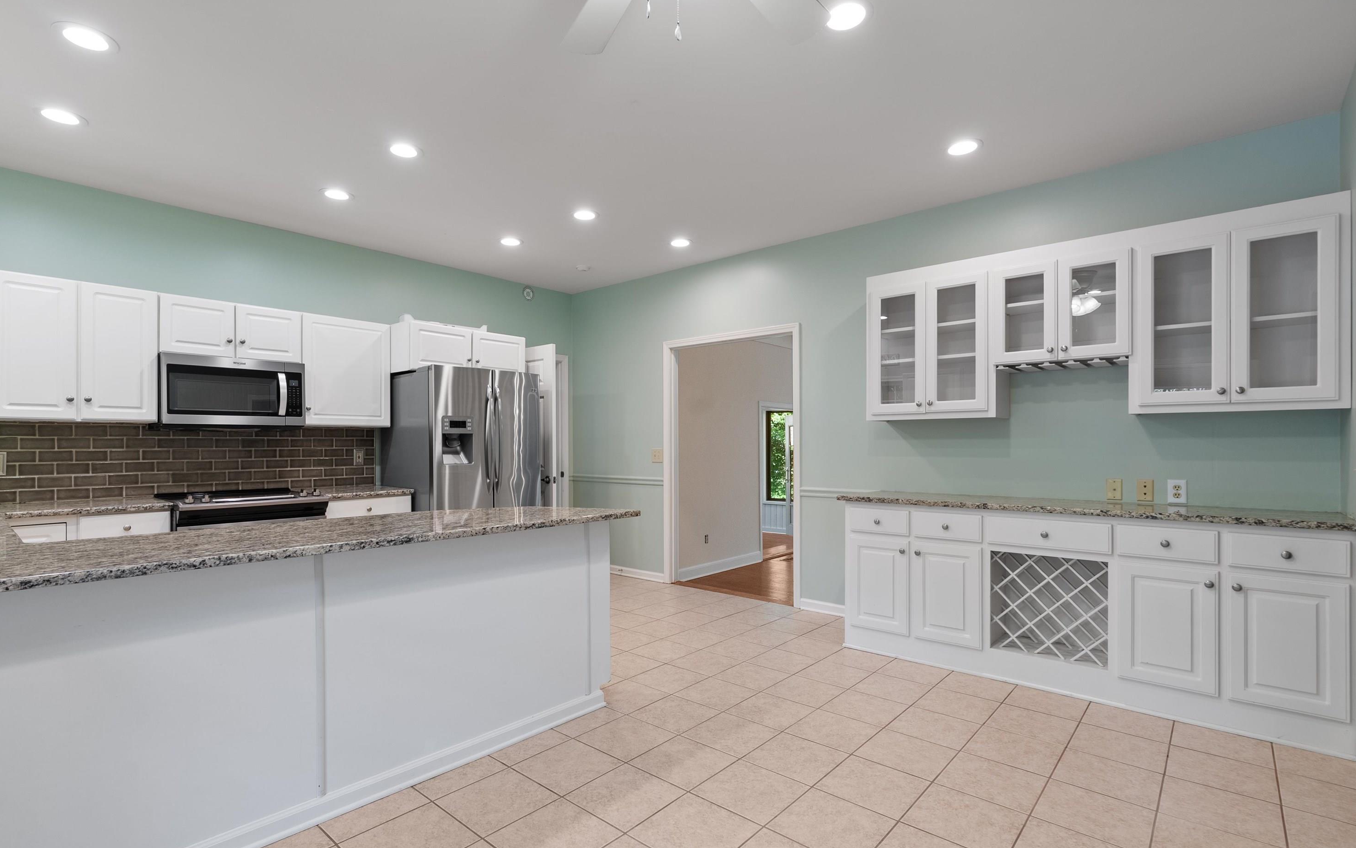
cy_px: 446
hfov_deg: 94.4
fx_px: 628
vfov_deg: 68.0
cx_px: 668
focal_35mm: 17
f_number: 8
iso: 250
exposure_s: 1/6
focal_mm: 16
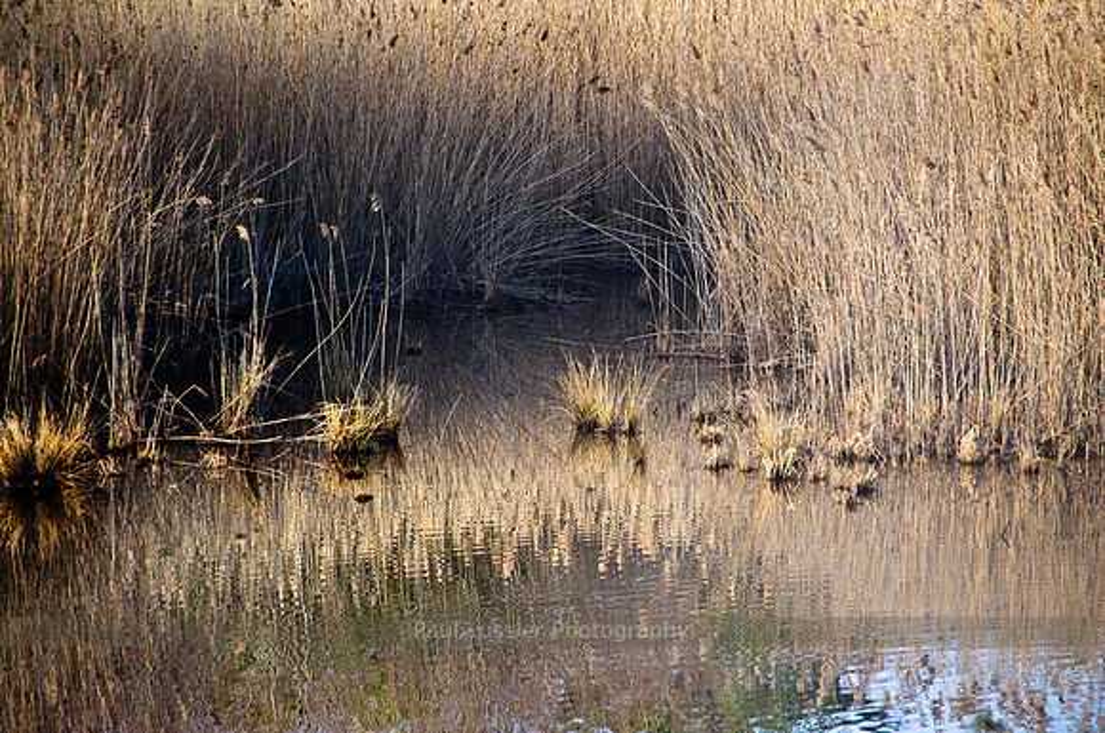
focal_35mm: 278
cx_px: 552
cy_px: 366
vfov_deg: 4.9
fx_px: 8506
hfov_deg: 7.4
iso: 200
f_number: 6
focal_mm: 185
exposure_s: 1/250
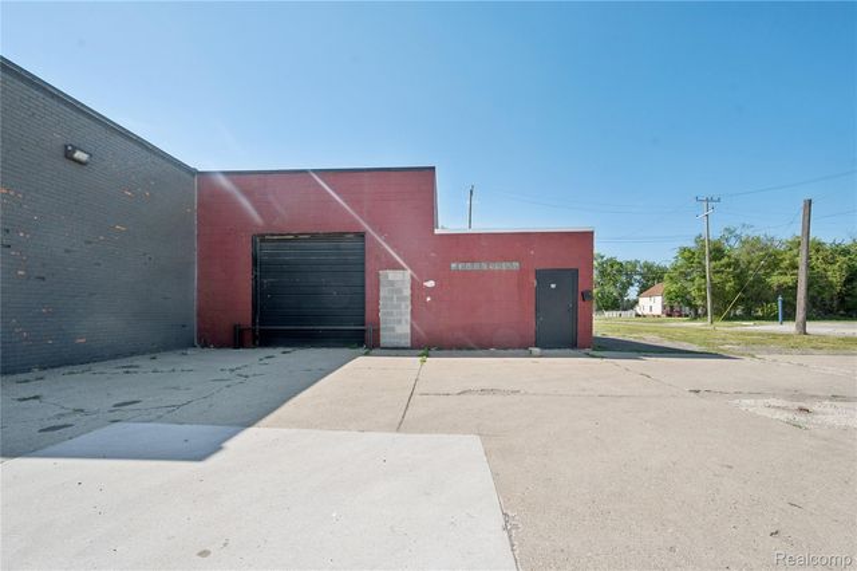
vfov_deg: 81.1
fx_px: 333
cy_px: 286
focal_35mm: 14
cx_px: 428
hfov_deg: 104.3
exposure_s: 1/2000
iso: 800
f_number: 8
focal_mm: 14
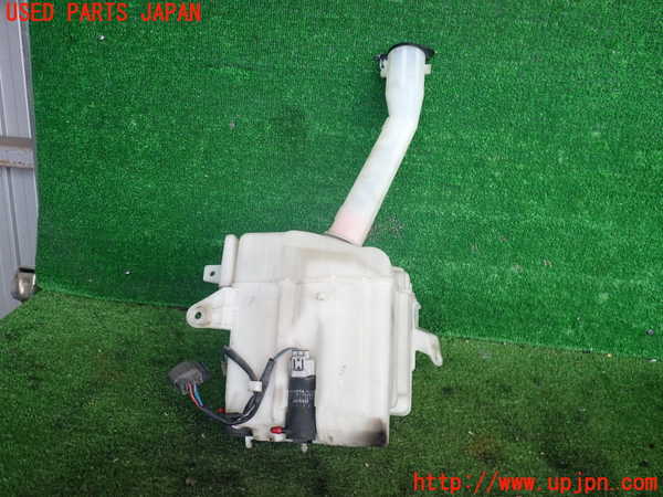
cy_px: 248
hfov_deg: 60.0
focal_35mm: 30
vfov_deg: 46.8
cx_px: 332
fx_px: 575
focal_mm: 5.4
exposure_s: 1/125
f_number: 2.3
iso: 200
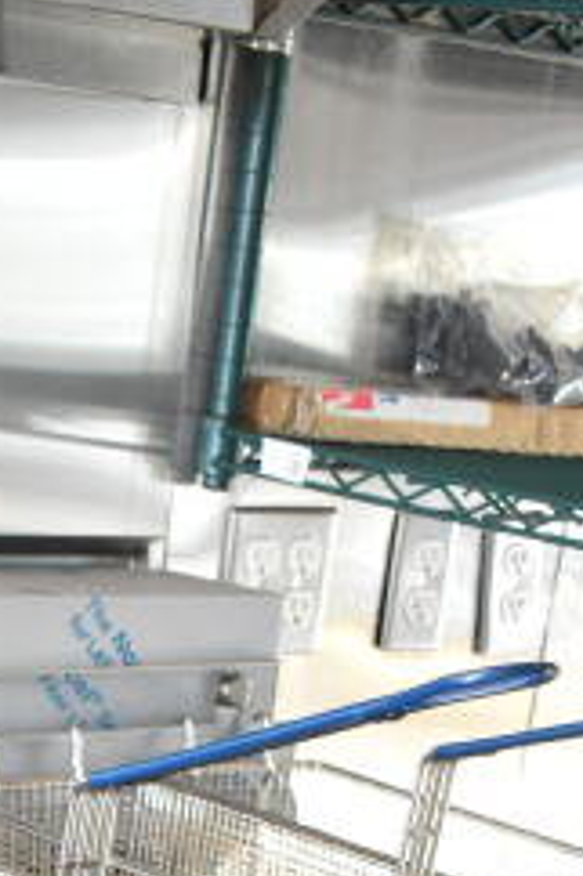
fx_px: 2481
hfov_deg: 13.3
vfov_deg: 17.3
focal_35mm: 102
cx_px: 36
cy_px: 1452
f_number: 4
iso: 1600
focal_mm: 18
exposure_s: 1/80
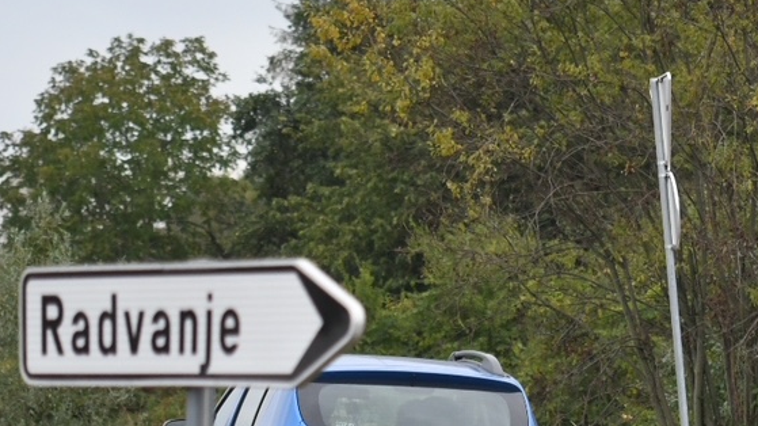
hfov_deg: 8.5
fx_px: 5063
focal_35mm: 252
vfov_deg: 4.8
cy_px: 399
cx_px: 778
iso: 800
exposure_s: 1/2500
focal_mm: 70
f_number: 2.8
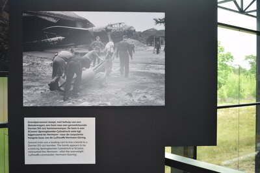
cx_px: 130
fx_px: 293
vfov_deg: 33.0
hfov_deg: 47.9
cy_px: 86
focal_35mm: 40
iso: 400
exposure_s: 1/125
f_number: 5.6
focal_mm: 27
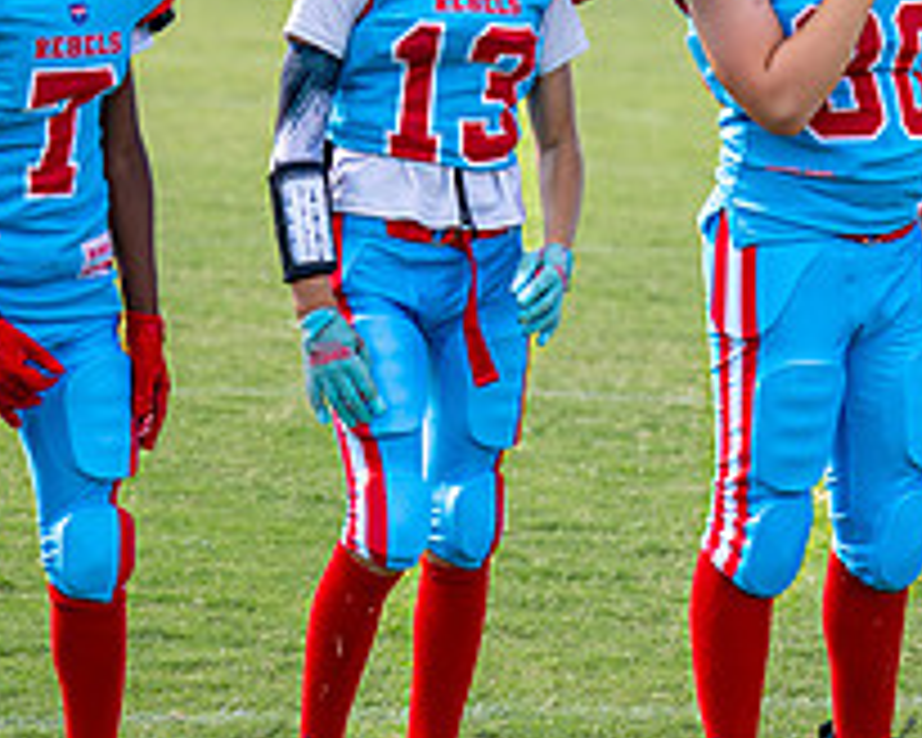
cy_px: 116
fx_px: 6303
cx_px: 944
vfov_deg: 6.7
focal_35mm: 231
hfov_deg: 8.3
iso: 100
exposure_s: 1/1000
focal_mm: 70
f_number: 2.8
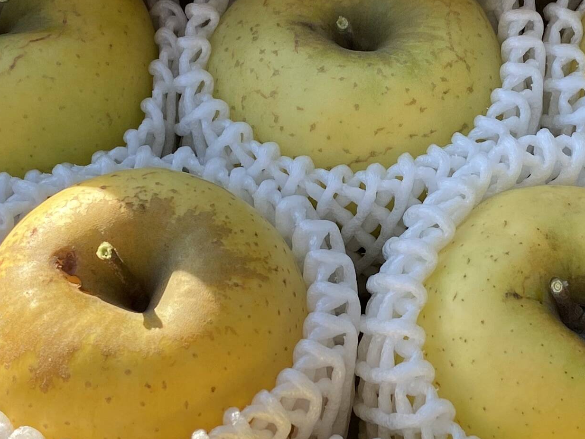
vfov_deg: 17.3
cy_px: 113
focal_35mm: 85
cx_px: 351
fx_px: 1437
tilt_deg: -49.6
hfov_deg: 23.0
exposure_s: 1/742
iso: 32
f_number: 1.8
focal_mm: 4.25
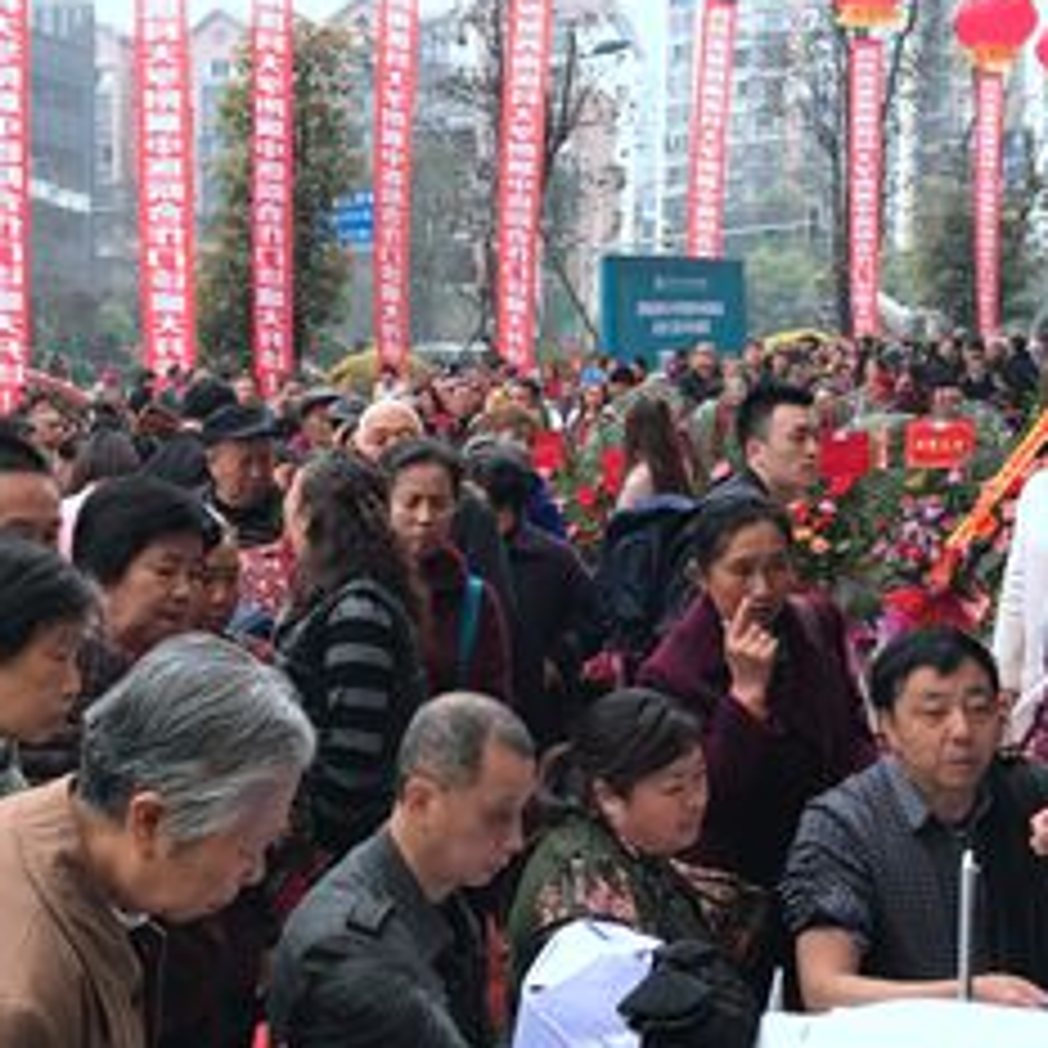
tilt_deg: -1.9
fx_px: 1815
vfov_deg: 32.2
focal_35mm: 53
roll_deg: -0.9
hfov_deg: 32.1
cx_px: 391
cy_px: 600
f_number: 1.8
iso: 20
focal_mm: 3.99
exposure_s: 1/106
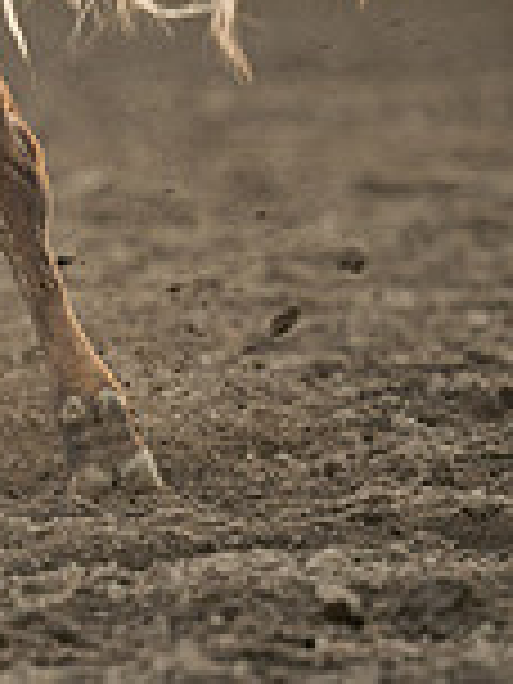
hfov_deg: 2.4
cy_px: 133
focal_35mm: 621
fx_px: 12271
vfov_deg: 3.2
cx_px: -551
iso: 400
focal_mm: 125
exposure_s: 1/400
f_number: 2.8
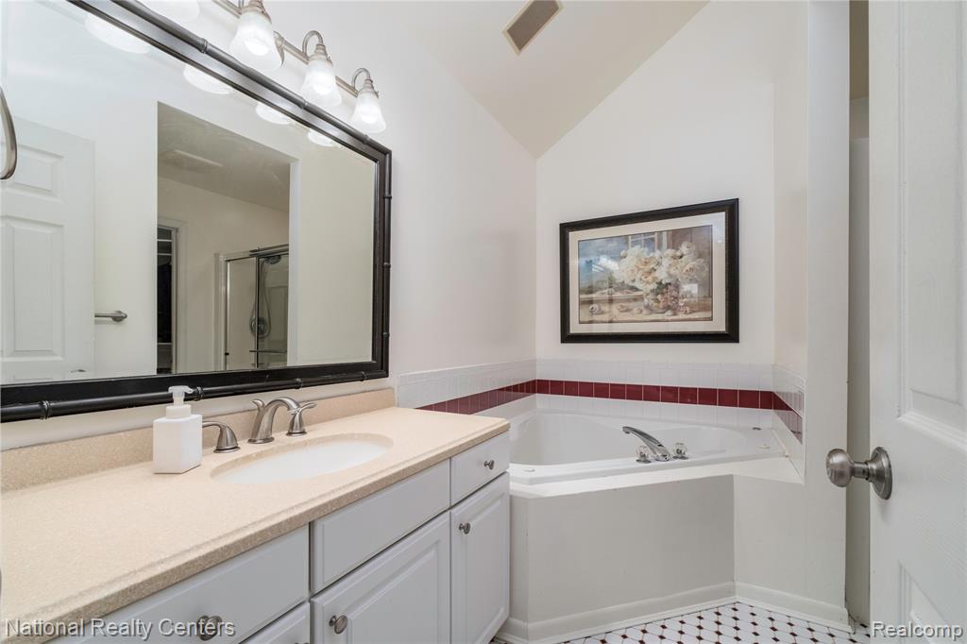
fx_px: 403
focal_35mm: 15
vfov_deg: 77.3
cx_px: 484
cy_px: 322
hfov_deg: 100.4
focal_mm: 10
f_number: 8
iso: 800
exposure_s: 1/250
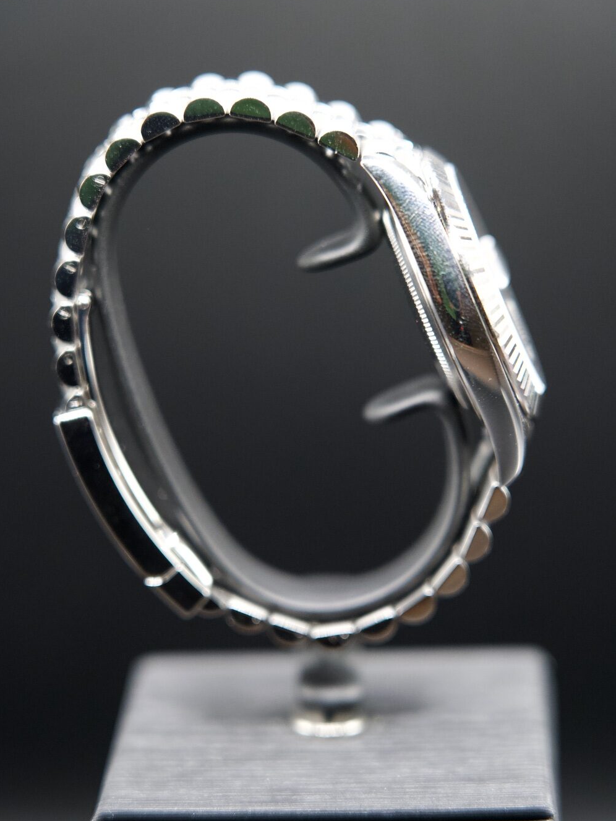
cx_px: 307
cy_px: 435
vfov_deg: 17.3
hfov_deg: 13.0
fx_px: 2705
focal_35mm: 114
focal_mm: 105
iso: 5000
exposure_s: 1/160
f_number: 4
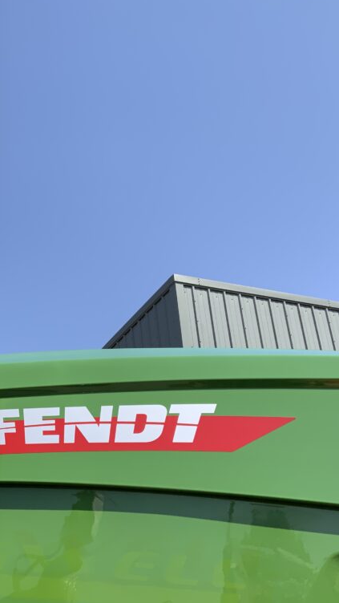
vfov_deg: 47.4
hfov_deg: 27.1
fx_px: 687
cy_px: 298
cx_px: 63
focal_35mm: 43
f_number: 1.8
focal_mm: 3
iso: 16
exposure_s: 1/1412
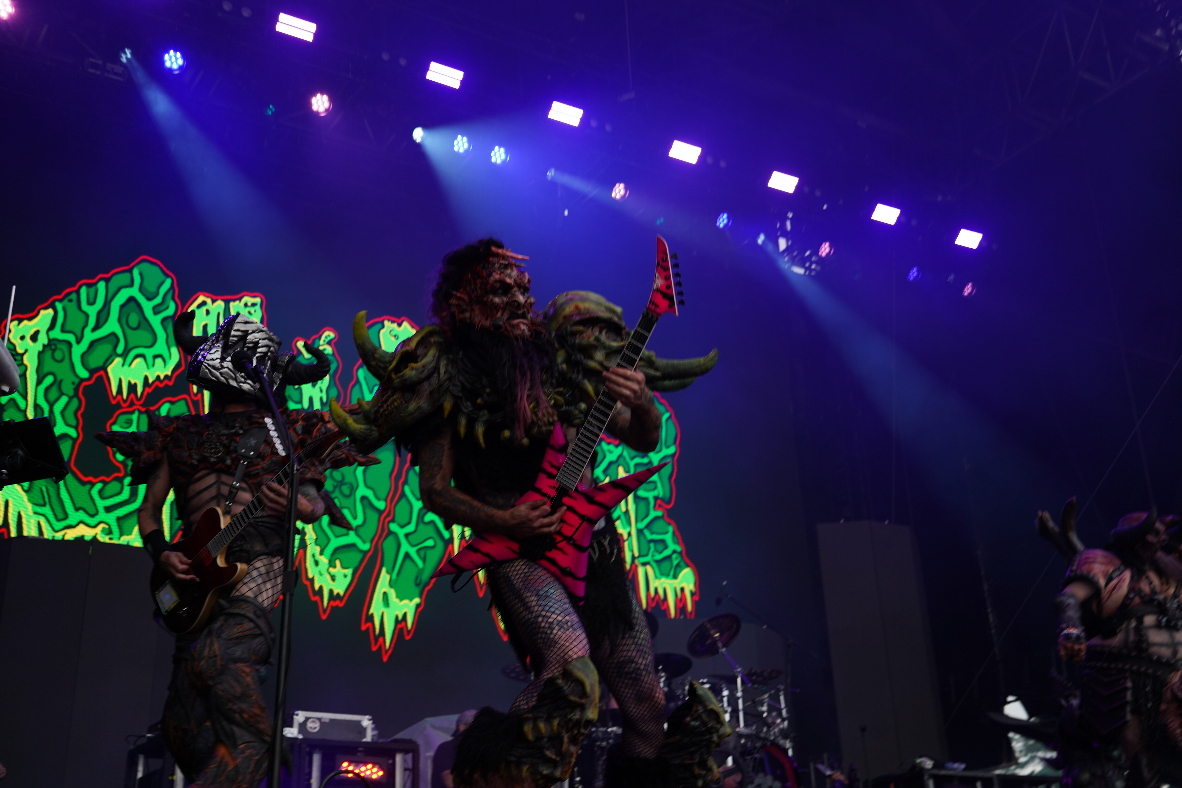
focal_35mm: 41
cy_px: 394
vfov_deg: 32.6
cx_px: 591
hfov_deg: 47.4
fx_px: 1346
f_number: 4.5
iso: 100
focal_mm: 41
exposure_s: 1/125
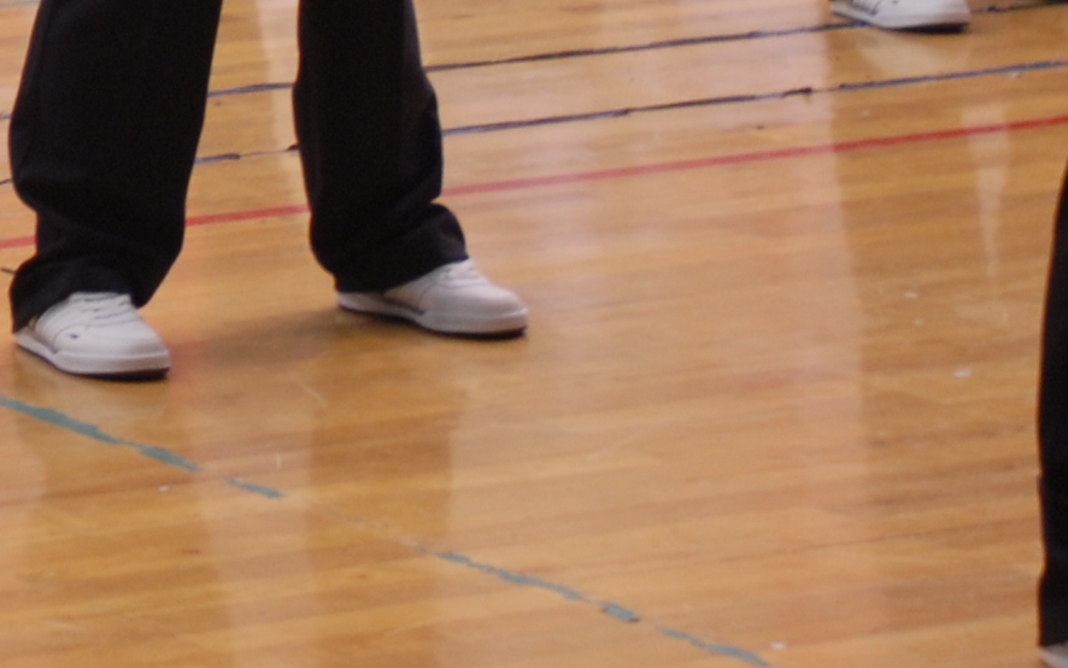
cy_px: -717
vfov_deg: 5.5
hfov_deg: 8.5
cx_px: -1099
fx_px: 6818
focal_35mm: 234
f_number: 2.8
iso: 250
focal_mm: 35
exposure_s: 1/30
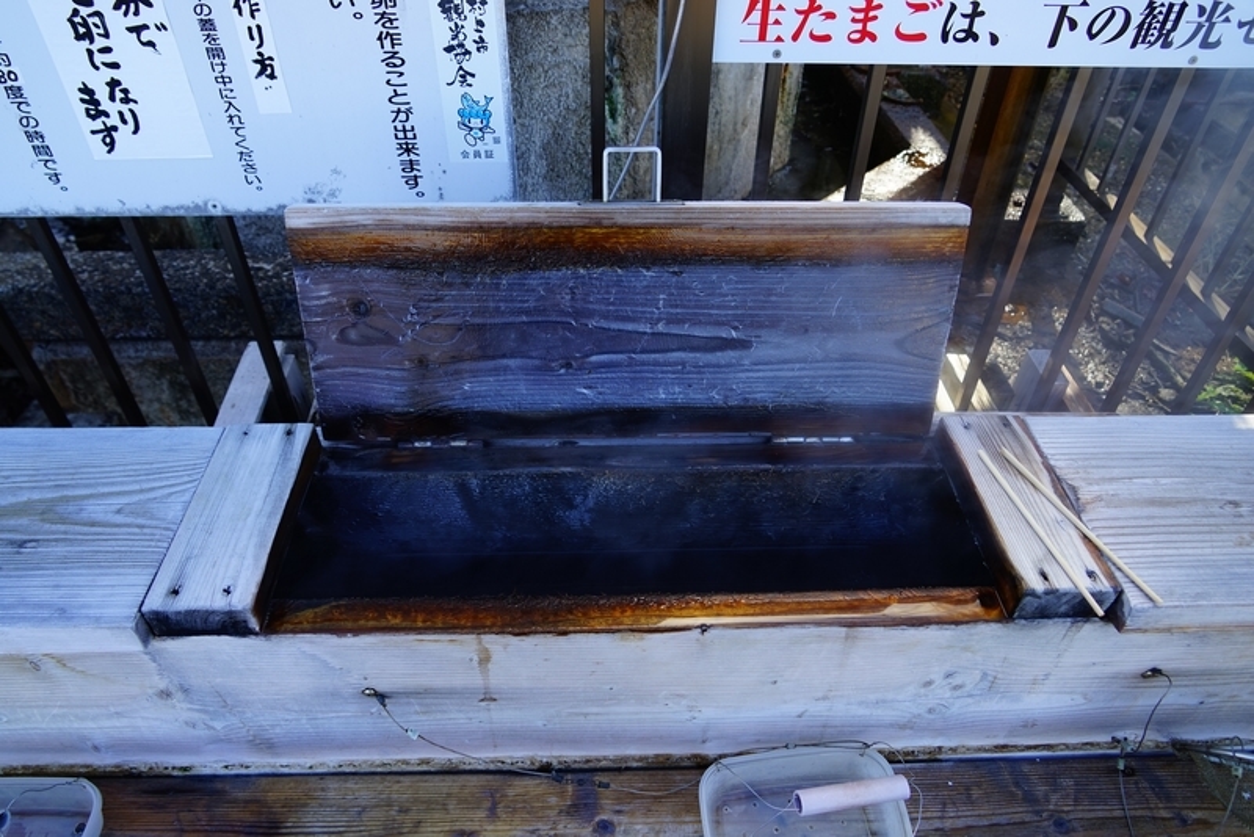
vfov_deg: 53.2
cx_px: 627
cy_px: 418
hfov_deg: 73.7
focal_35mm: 24
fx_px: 836
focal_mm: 24
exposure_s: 1/90
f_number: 5.6
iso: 100
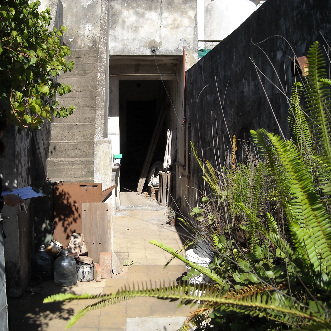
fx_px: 454
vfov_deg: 40.0
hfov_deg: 39.6
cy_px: 165
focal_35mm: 42
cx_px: 113
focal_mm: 5.7
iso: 64
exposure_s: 1/228
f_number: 5.6
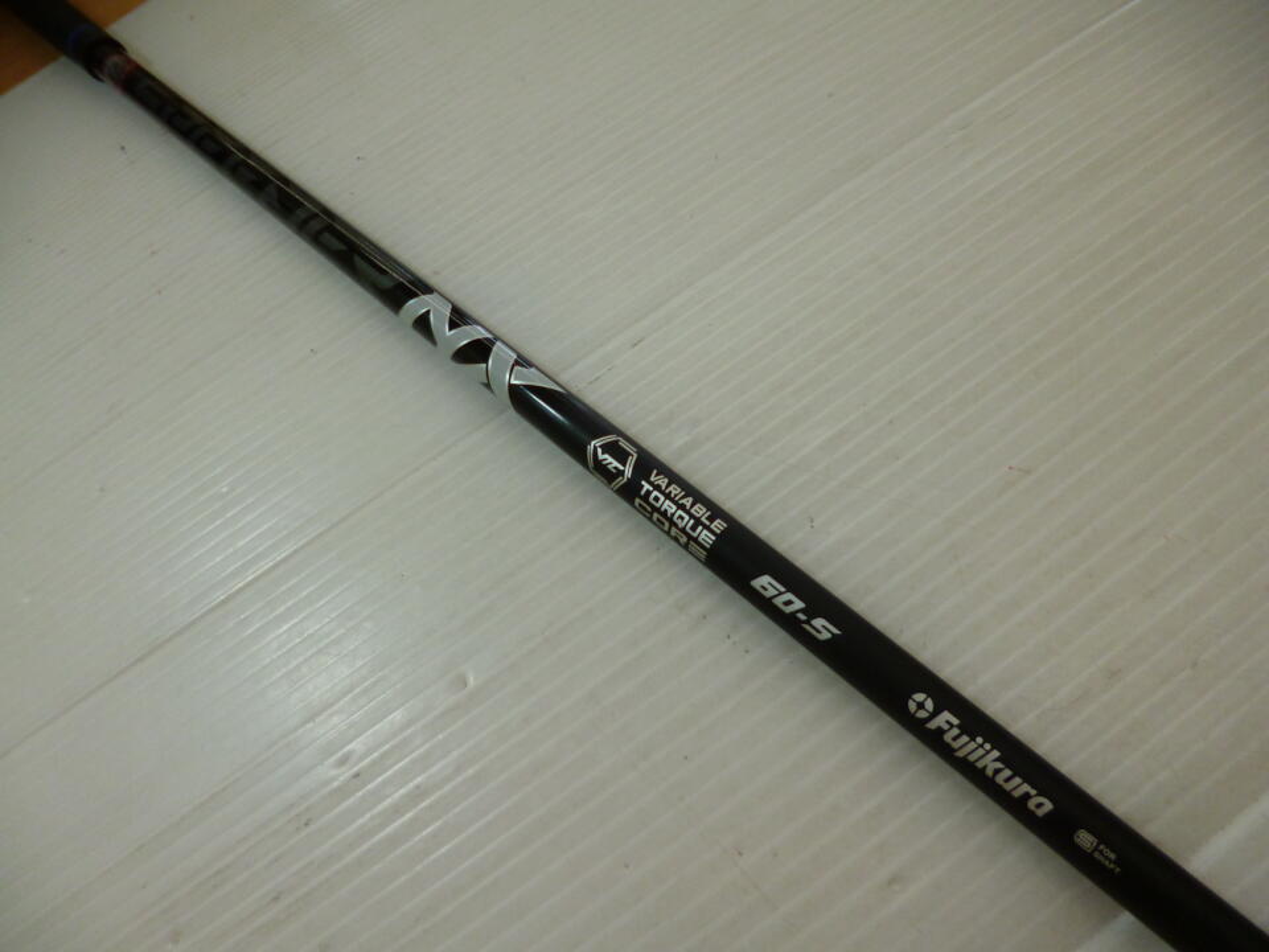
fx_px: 880
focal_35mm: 24
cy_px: 476
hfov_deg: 71.6
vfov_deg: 56.8
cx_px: 634
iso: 160
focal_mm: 4.3
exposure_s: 1/250
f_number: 2.5
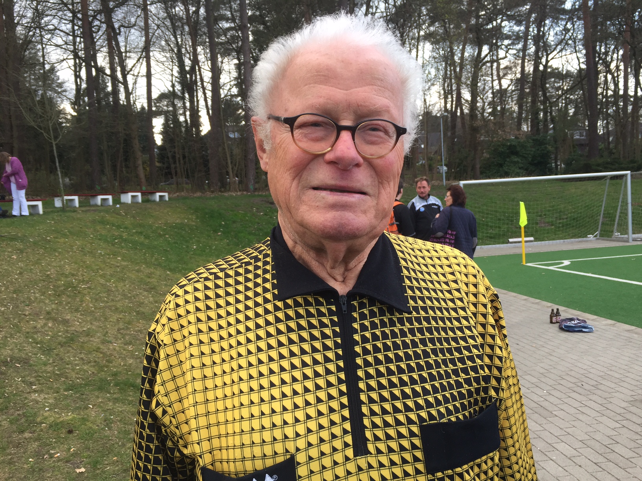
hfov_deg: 61.7
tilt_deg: -2.8
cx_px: 321
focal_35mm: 29
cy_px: 240
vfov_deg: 48.2
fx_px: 538
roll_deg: +3.2
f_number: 2.2
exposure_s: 1/173
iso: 32
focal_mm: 4.15
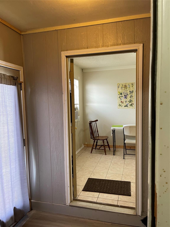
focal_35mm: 26
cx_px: 85
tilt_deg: -0.4
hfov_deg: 53.1
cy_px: 114
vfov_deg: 67.3
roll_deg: +1.8
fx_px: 170
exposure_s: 1/60
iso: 125
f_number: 1.6
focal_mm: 5.1
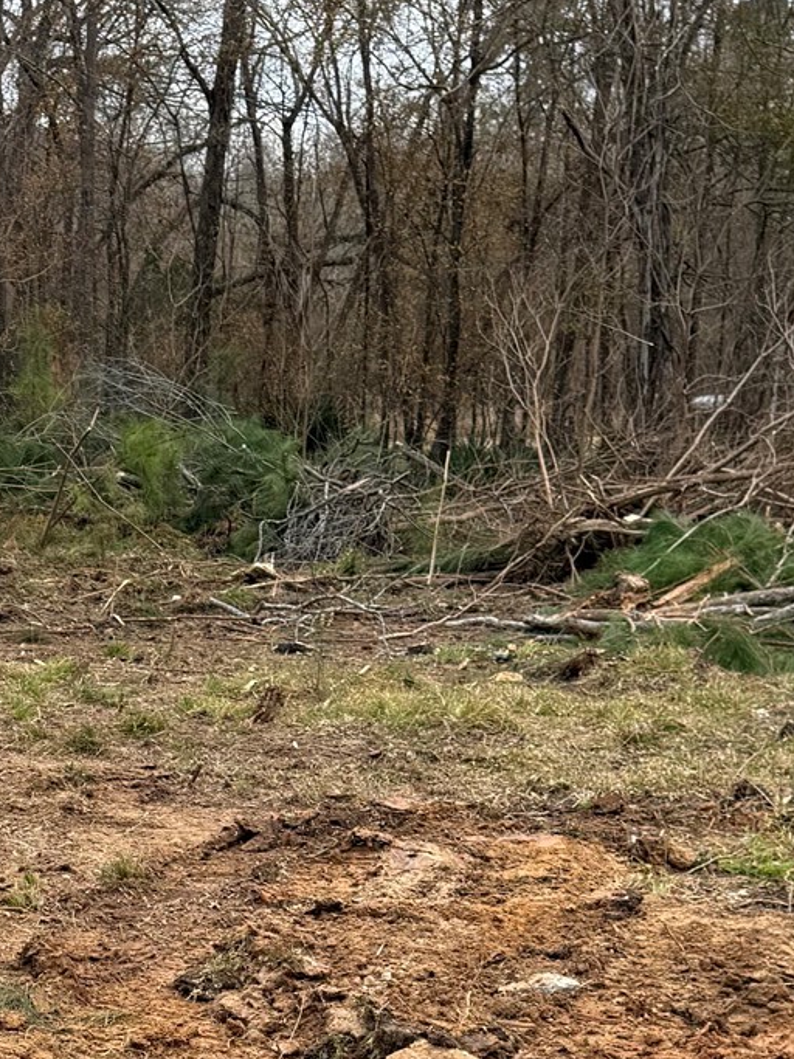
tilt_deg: -21.2
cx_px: 138
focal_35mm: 72
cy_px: 1163
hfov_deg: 20.2
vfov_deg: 25.1
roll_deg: -1.4
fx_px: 2203
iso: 80
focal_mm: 6.76
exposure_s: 1/593
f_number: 1.78
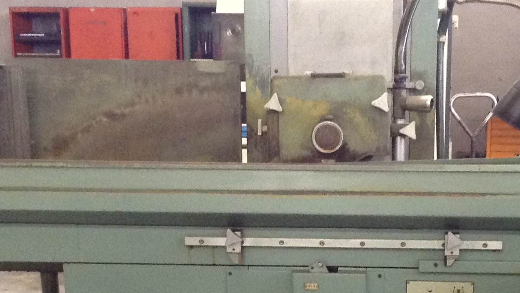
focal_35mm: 78
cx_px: 346
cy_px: 289
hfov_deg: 27.0
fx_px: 1075
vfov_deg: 15.2
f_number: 2.4
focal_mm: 3.3
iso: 250
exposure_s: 1/15
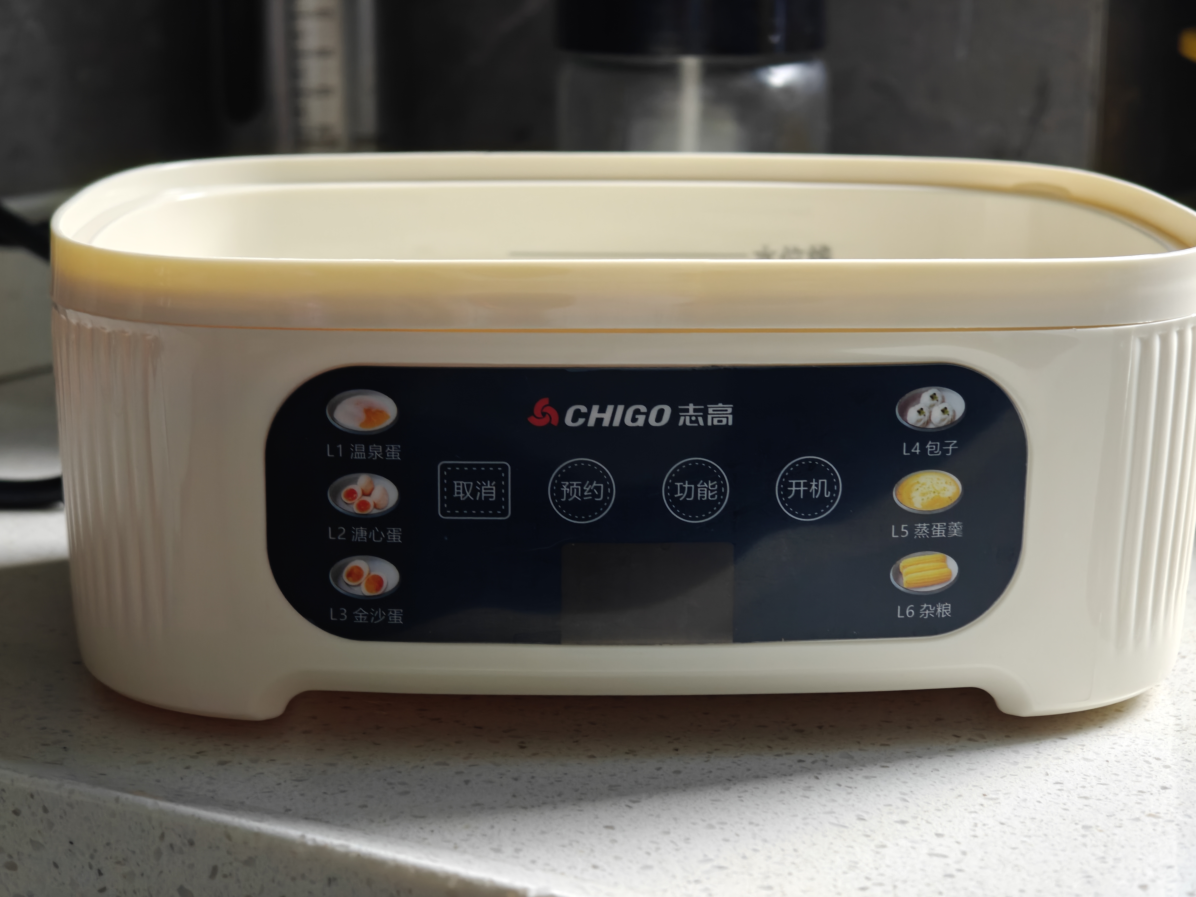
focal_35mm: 70
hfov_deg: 27.8
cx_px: 598
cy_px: 448
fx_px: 2419
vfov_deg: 21.0
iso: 400
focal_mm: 13.3
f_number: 2.6
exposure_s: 1/50
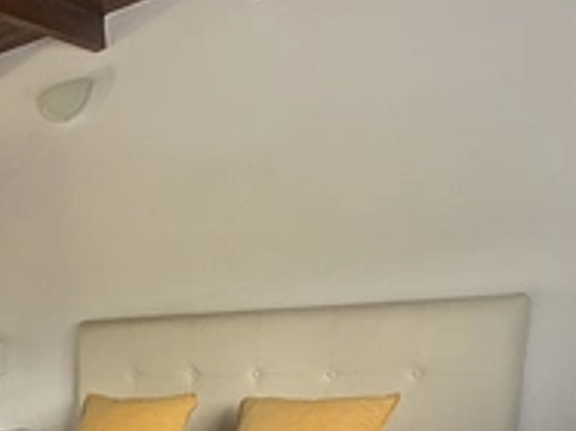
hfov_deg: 43.2
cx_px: -55
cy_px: 471
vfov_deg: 36.5
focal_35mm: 33
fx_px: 549
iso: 40
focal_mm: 2.22
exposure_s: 1/100
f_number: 2.2
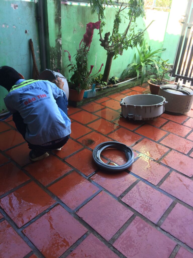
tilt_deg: -27.7
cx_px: 96
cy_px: 129
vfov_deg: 61.7
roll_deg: -3.9
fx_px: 216
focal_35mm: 29
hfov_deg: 48.2
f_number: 2.2
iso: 40
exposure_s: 1/100
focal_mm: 4.15
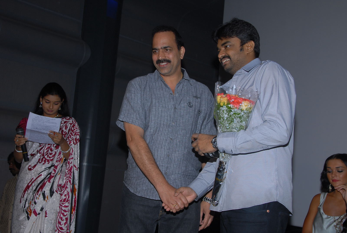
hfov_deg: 44.9
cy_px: 116
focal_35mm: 44
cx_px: 174
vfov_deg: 31.0
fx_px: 420
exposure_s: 1/125
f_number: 9
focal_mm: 29
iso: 200
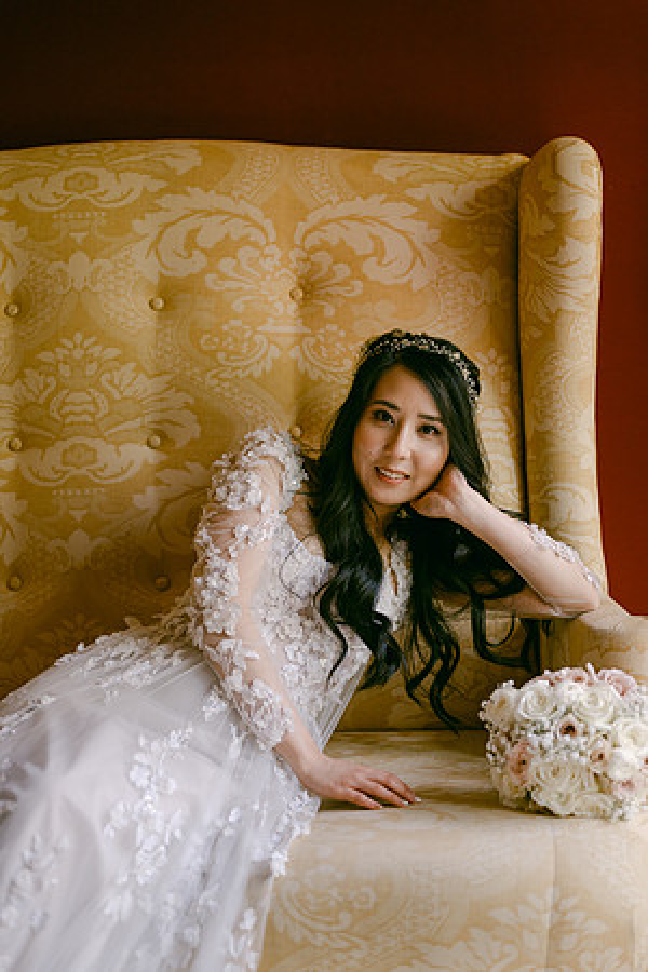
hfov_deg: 27.0
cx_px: 324
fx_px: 1350
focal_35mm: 50
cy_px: 486
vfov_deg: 39.6
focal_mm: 50
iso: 400
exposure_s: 1/200
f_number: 1.8
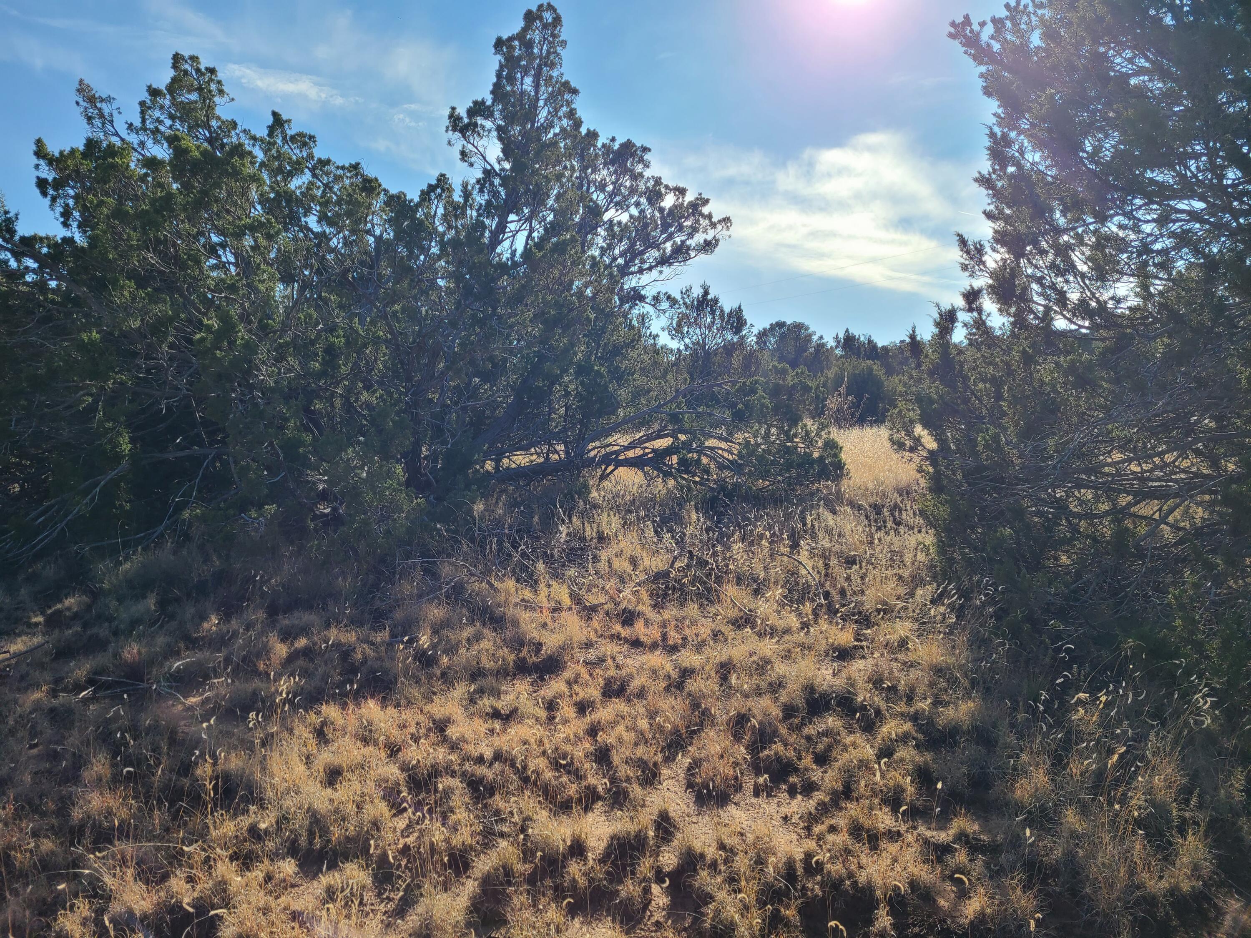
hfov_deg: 67.3
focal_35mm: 26
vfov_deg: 53.1
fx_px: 940
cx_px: 626
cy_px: 469
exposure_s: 1/2116
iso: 40
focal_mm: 5.4
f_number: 1.8
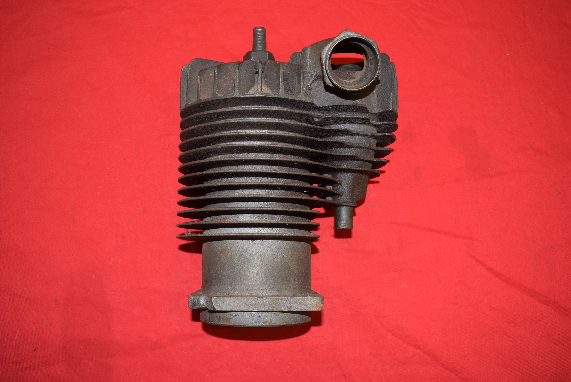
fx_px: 571
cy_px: 191
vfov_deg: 36.9
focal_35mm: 36
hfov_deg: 53.1
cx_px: 286
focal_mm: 24
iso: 400
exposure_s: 1/60
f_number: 5.6
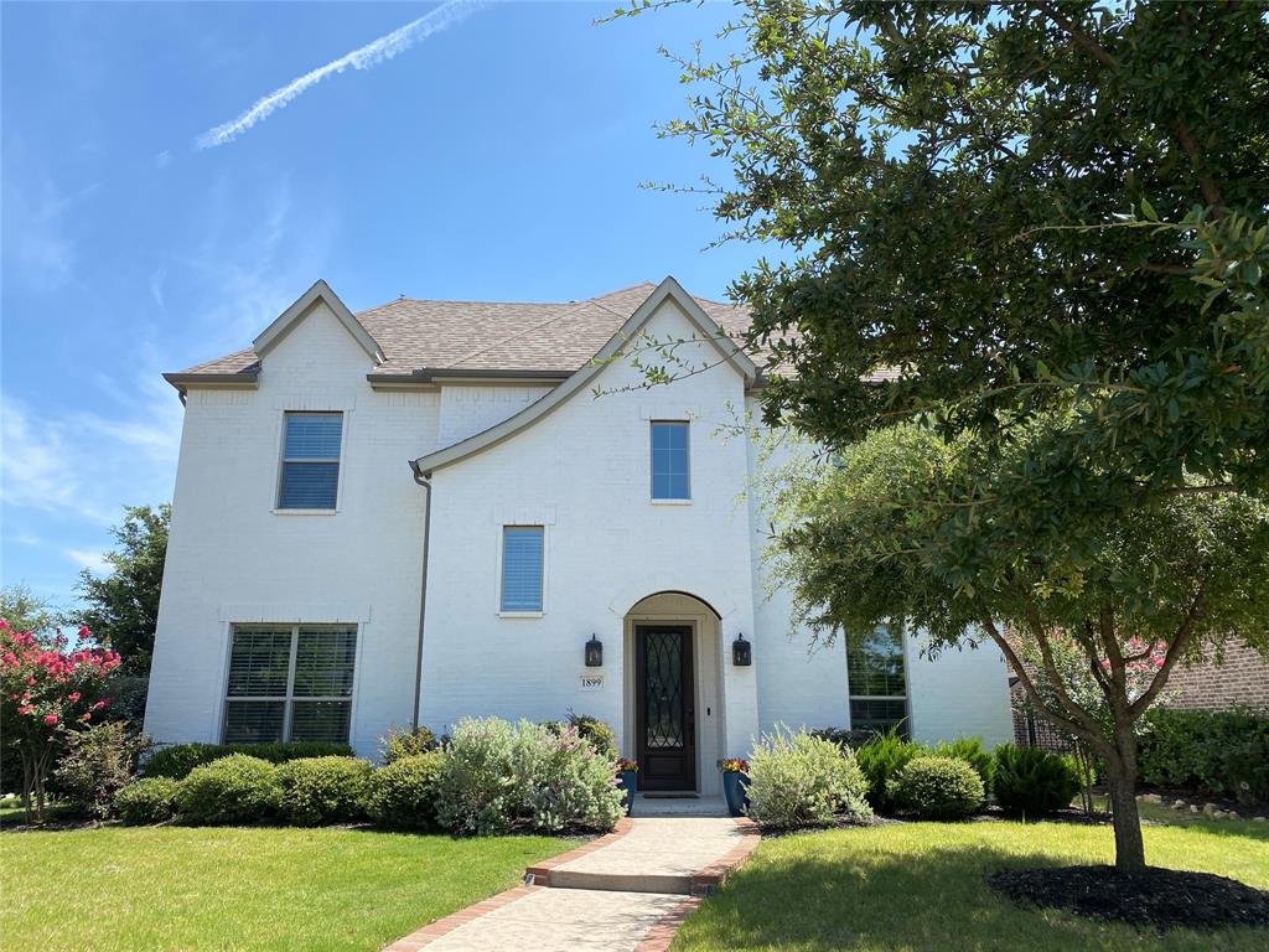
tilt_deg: +16.1
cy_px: 476
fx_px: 953
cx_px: 634
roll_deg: +0.1
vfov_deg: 53.1
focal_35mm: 26
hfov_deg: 67.3
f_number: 1.8
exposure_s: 1/2105
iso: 32
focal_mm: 4.25
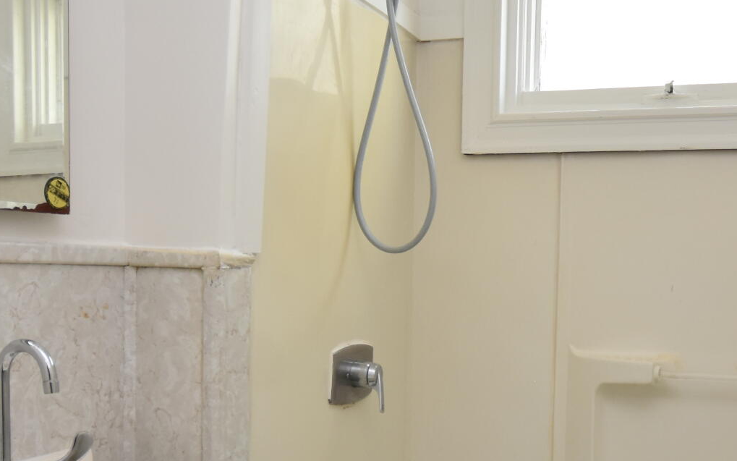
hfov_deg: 43.9
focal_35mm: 45
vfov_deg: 28.4
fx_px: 904
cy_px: 311
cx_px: 476
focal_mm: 10
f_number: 4
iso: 400
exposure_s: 1/60
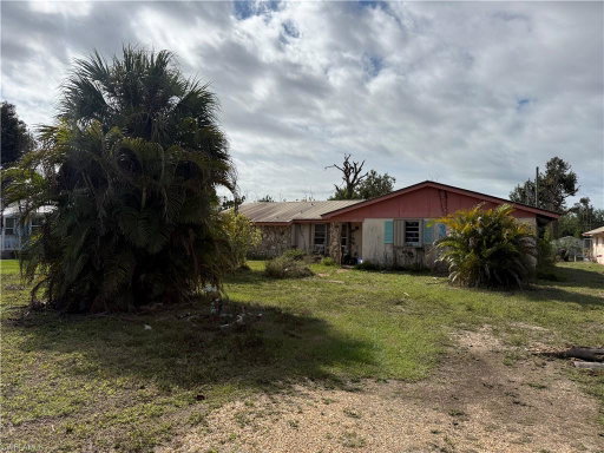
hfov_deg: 71.6
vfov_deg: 56.8
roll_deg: -0.4
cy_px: 226
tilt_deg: +2.9
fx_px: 419
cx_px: 302
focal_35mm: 24
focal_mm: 6.76
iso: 80
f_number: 1.78
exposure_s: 1/11905
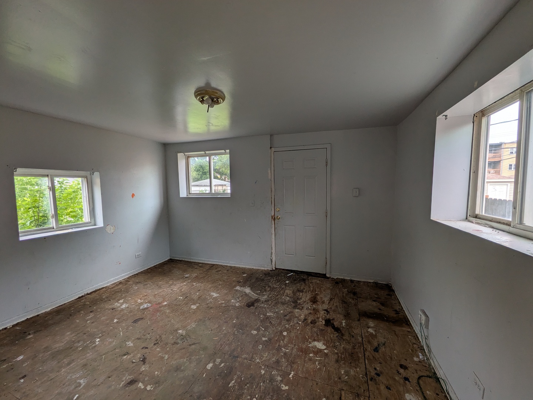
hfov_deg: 102.1
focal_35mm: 14
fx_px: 216
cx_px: 266
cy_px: 200
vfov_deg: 85.7
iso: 52
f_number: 2.2
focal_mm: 1.85
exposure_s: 1/96.5
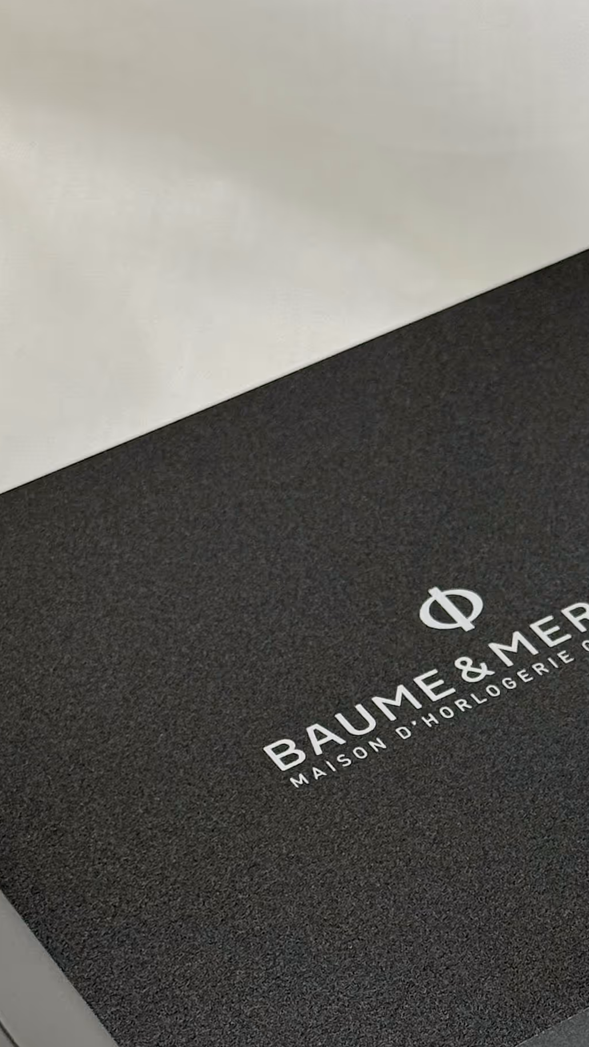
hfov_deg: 10.5
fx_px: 3193
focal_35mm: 115
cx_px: 472
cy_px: 781
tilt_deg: -46.8
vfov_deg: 18.5
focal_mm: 6.76
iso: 64
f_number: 1.78
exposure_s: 1/121
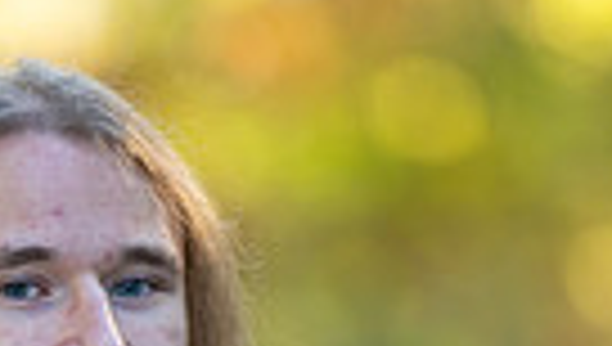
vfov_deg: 2.8
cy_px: 890
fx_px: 7135
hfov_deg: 4.9
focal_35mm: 439
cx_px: 54
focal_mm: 85
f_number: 1.2
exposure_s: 1/640
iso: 200
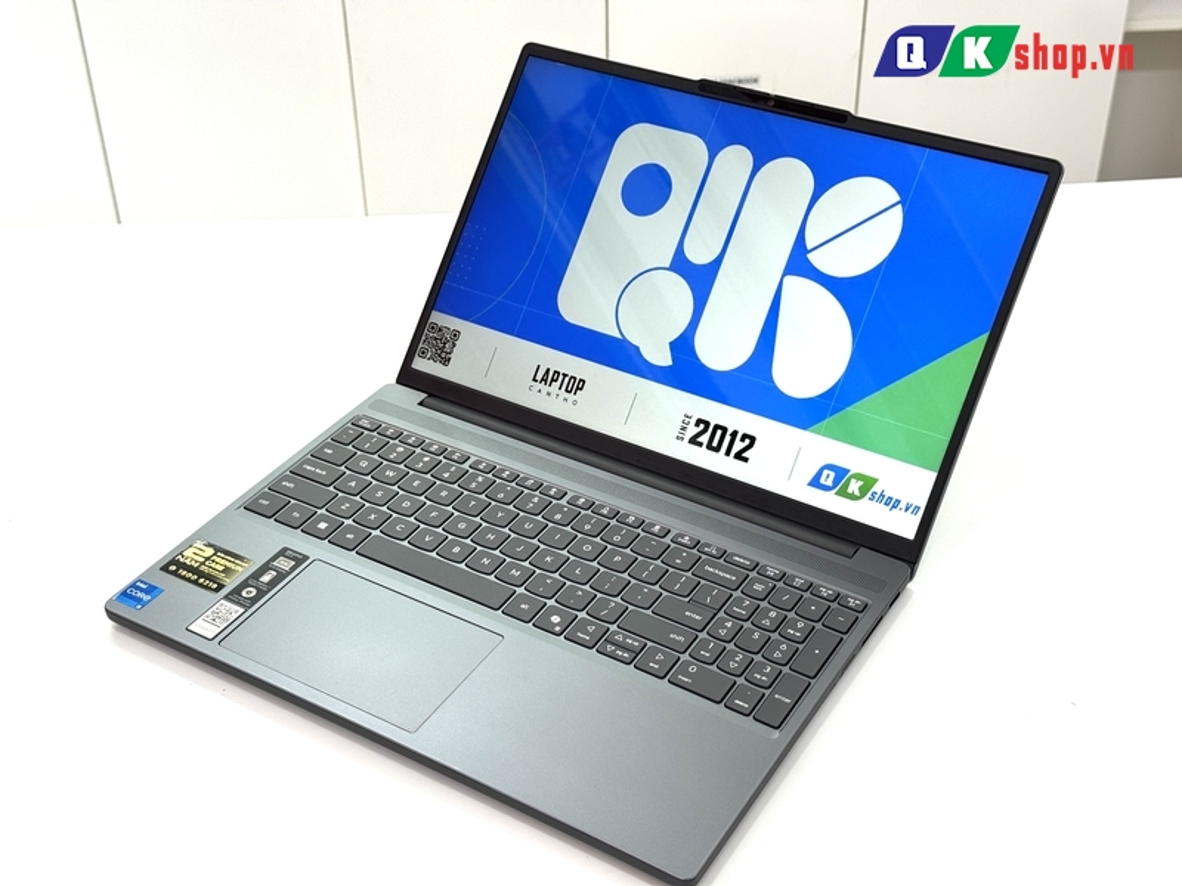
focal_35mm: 48
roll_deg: +2.3
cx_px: 591
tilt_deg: -35.0
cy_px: 443
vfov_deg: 30.3
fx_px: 1639
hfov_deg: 39.7
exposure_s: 1/121
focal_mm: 6.76
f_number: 1.78
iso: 50
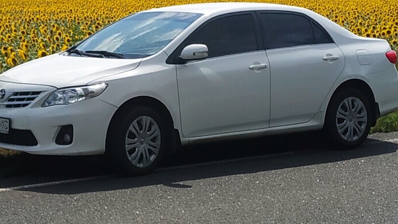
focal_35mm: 35
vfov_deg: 33.5
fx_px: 369
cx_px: 135
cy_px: 76
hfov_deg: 55.5
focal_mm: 3.94
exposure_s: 1/4108
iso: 100
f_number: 1.9
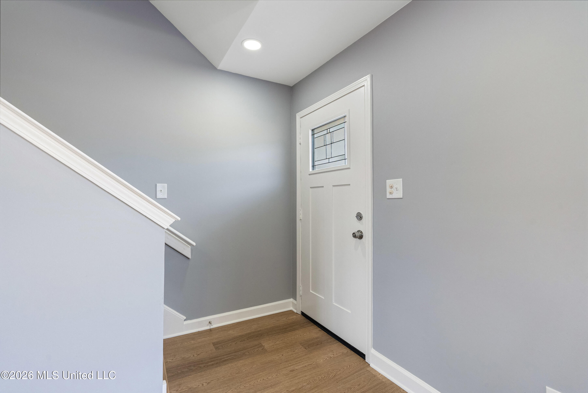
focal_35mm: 16
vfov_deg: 73.8
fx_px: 261
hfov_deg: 96.7
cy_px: 196
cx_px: 294
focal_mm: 16
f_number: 9
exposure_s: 1/50
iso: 800
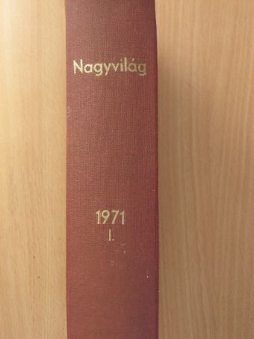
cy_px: 170
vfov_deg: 33.2
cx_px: 127
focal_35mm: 58
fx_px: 567
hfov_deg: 25.2
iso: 100
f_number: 3.5
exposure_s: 1/8.7
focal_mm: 9.7
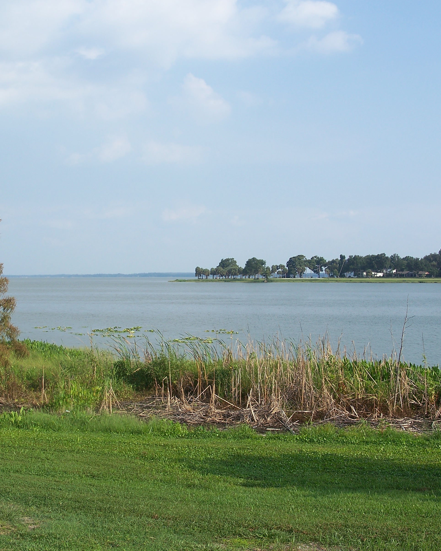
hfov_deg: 30.8
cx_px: 201
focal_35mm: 49
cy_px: 279
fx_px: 799
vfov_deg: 38.0
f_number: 4
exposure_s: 1/400
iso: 64
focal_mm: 7.8
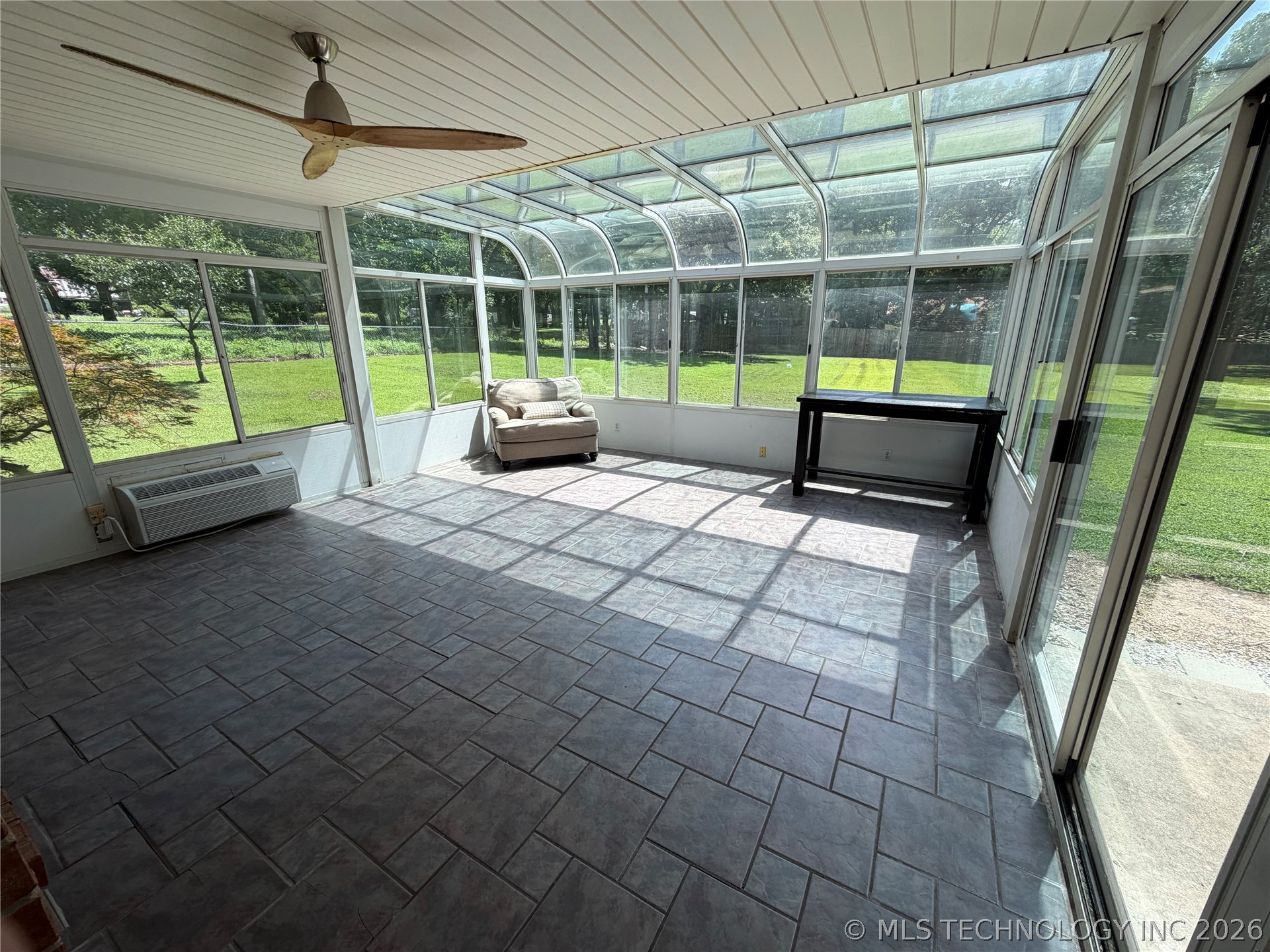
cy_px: 476
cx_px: 635
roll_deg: +1.0
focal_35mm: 14
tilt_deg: -15.7
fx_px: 514
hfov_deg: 102.1
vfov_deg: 85.7
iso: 64
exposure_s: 1/502
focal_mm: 2.22
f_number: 2.2
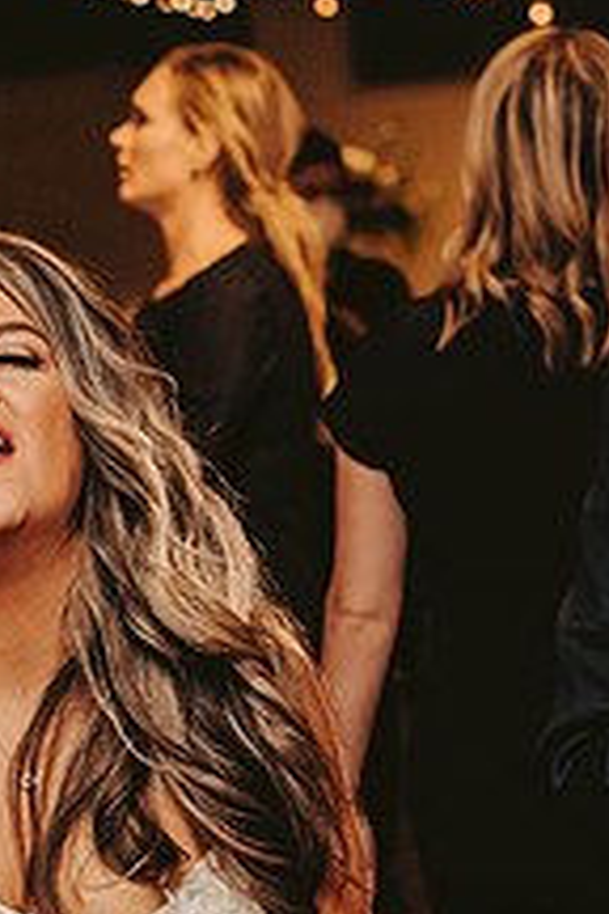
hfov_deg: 10.2
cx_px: 21
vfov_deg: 15.2
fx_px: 3400
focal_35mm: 134
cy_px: 768
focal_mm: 50
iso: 2000
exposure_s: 1/200
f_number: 3.2
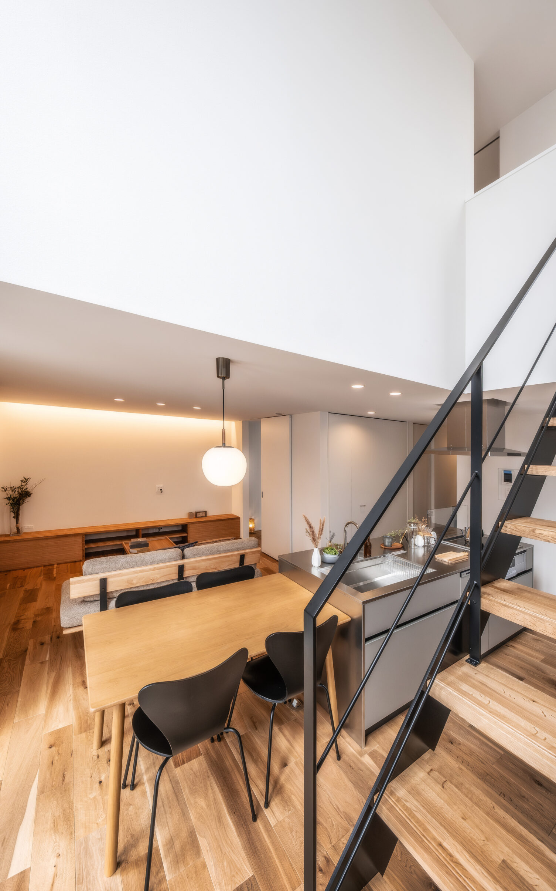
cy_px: 449
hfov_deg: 82.7
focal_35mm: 13
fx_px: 315
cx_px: 260
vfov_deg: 109.4
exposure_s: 1/250
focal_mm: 8
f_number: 5.6
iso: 1000
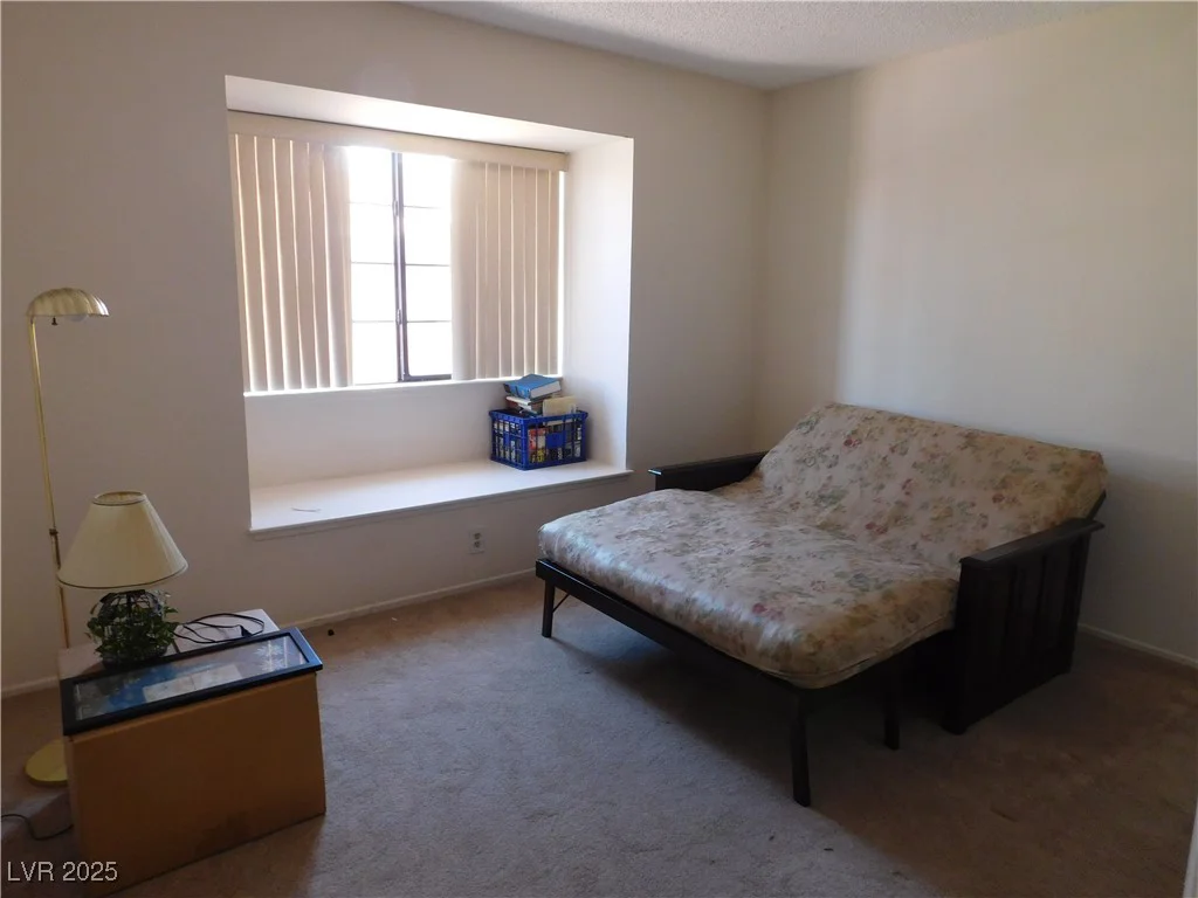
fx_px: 796
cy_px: 449
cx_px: 599
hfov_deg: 73.9
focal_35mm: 23
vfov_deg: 58.9
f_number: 3
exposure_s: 1/30
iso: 200
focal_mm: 4
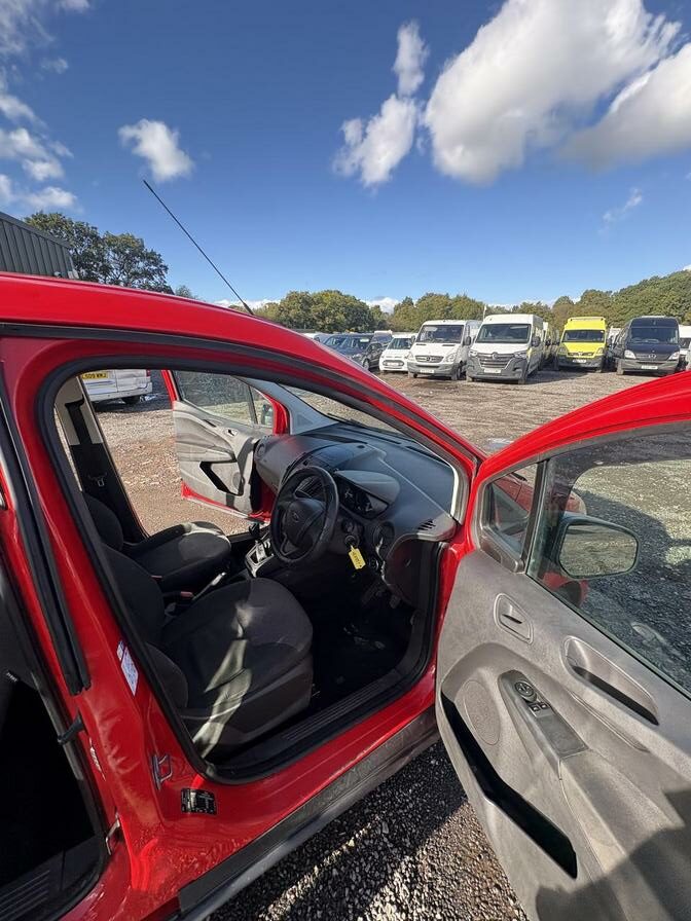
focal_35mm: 14
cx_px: 346
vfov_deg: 102.1
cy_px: 460
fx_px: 373
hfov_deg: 85.7
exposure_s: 1/328
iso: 50
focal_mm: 2.22
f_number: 2.2
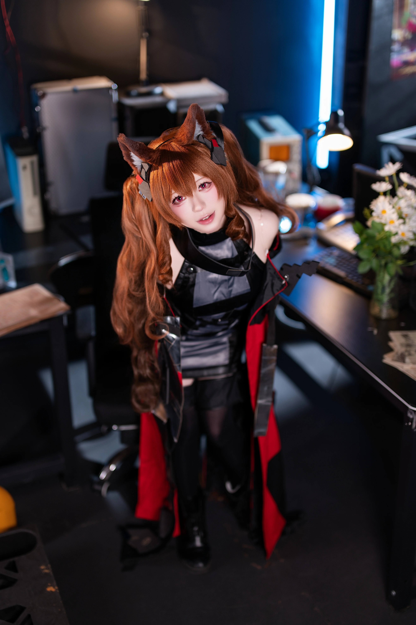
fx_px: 868
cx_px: 208
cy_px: 312
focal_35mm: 50
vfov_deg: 39.6
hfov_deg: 27.0
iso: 100
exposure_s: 1/160
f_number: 1.4
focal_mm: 50
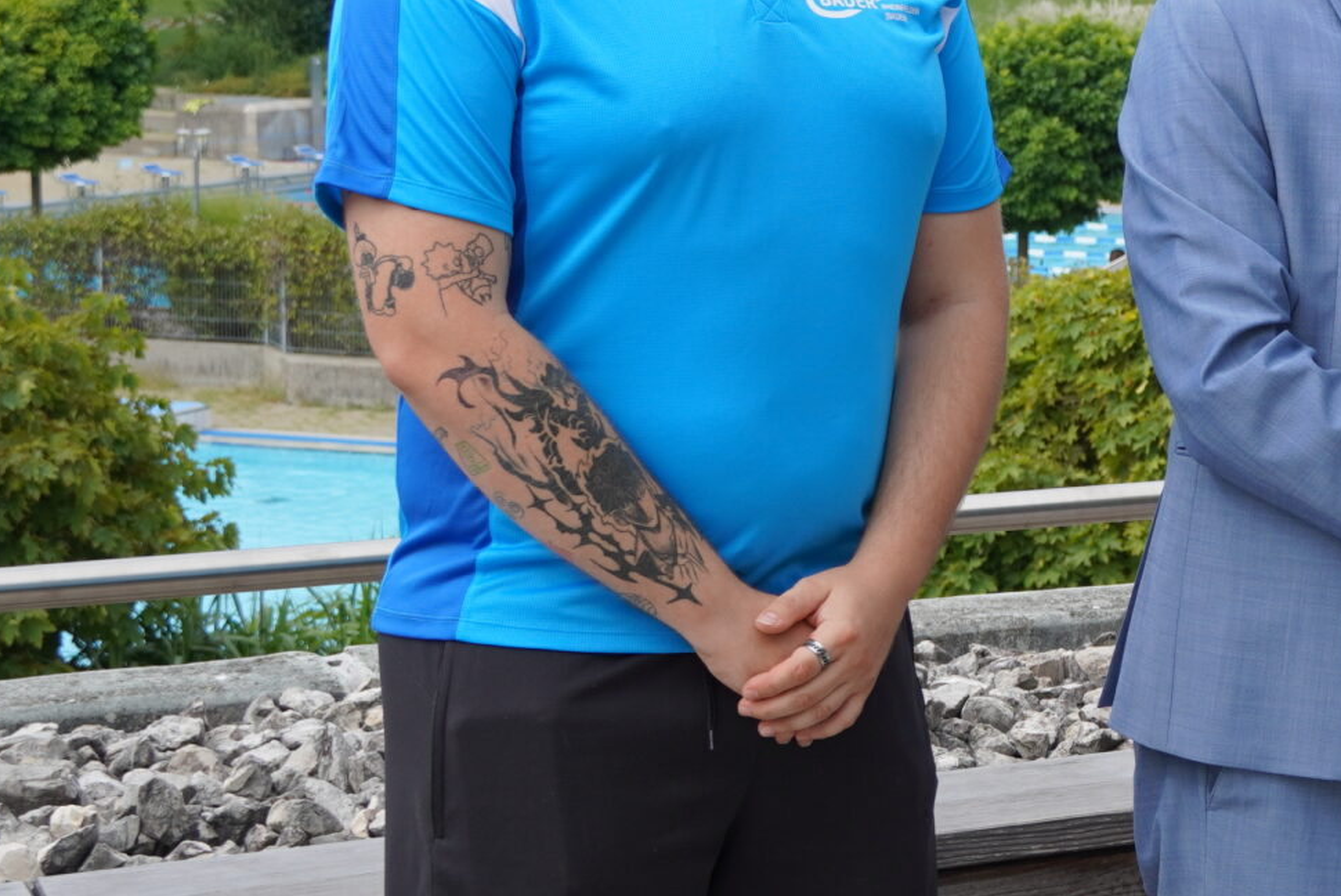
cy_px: 264
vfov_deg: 14.4
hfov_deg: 20.2
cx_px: 1576
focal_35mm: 95
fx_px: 3541
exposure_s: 1/500
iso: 100
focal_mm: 24
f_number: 4.5
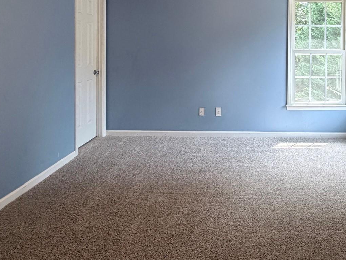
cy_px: 48
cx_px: 239
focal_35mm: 28
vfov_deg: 46.8
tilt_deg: -0.7
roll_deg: -0.5
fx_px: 280
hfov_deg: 61.4
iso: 200
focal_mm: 2.22
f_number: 2.2
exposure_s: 1/120
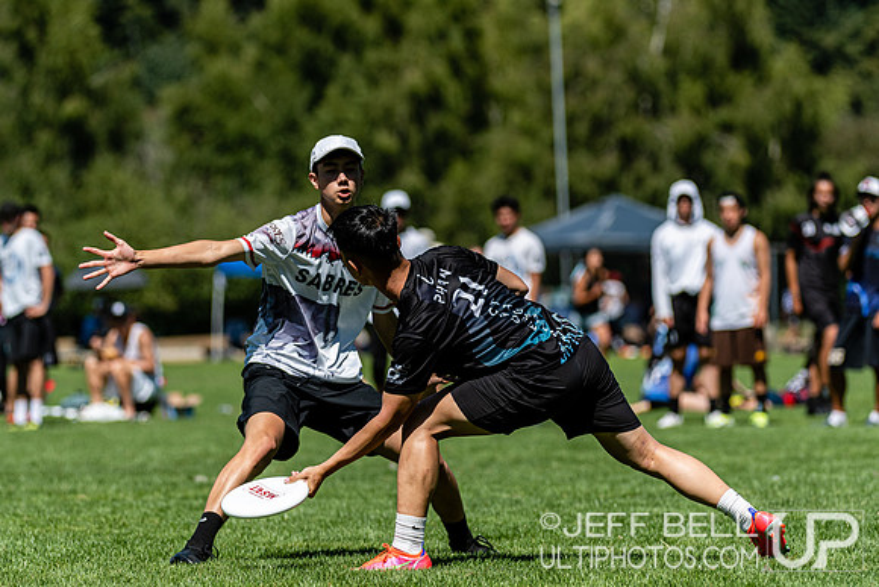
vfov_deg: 4.4
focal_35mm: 315
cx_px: 440
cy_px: 294
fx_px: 7693
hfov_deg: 6.5
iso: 200
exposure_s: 1/3200
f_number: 4
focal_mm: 210
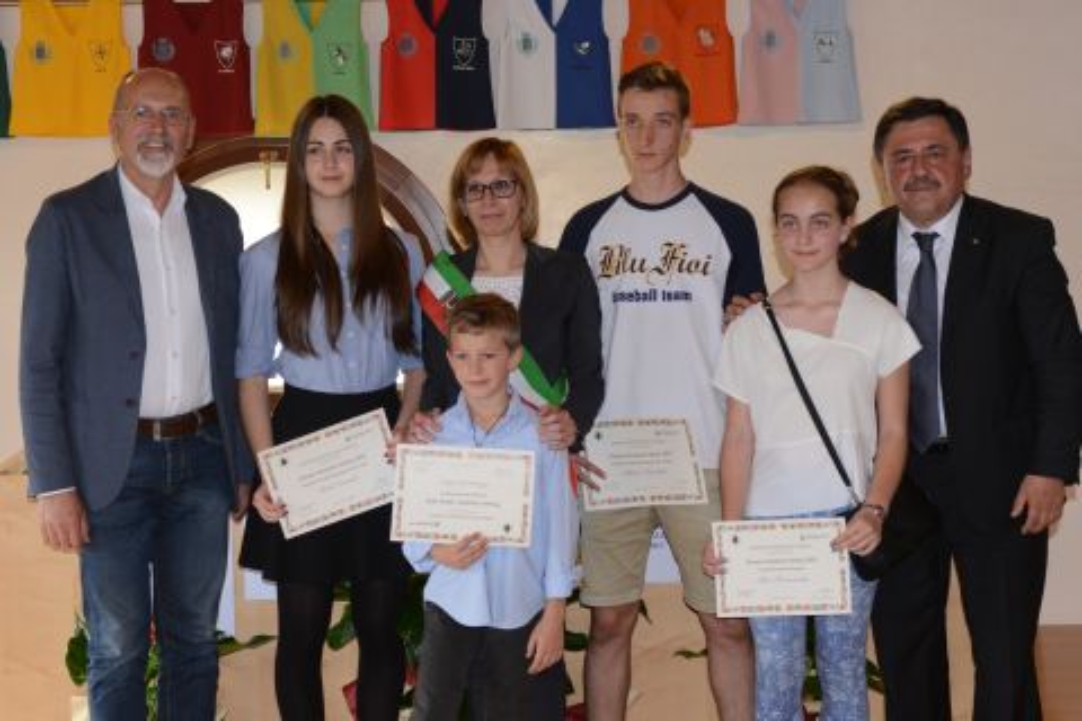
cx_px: 541
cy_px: 360
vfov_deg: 28.1
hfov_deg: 41.1
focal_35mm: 48
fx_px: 1443
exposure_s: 1/60
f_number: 4.5
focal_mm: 48
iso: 800
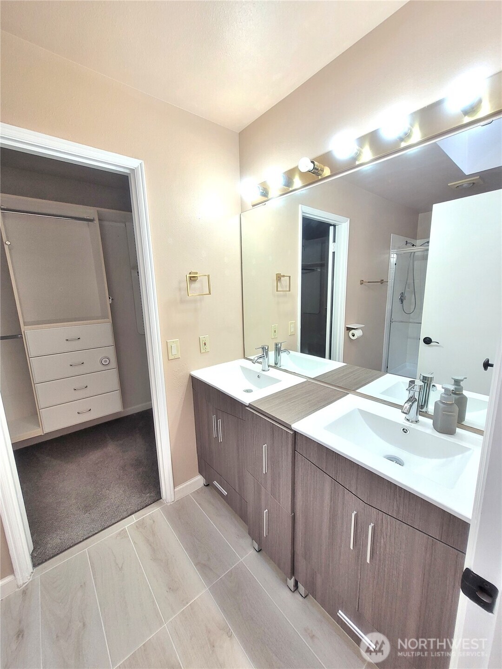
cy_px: 334
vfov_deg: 106.2
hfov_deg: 89.9
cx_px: 251
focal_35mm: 13
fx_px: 251
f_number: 2.2
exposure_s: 1/60
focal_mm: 1.74
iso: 80
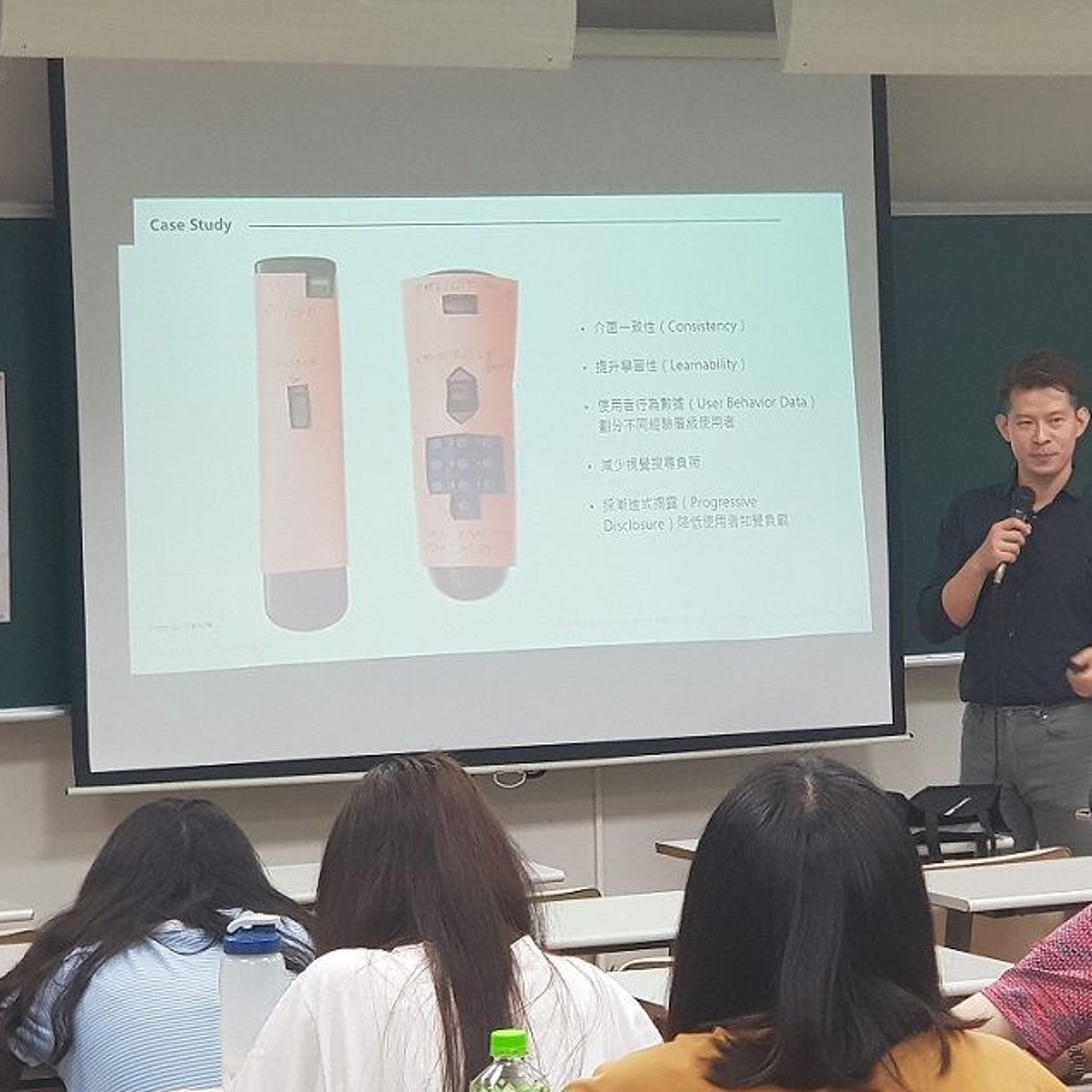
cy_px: 544
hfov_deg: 27.6
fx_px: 2213
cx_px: 713
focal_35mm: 62
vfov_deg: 27.7
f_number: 2.4
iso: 125
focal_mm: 6
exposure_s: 1/30
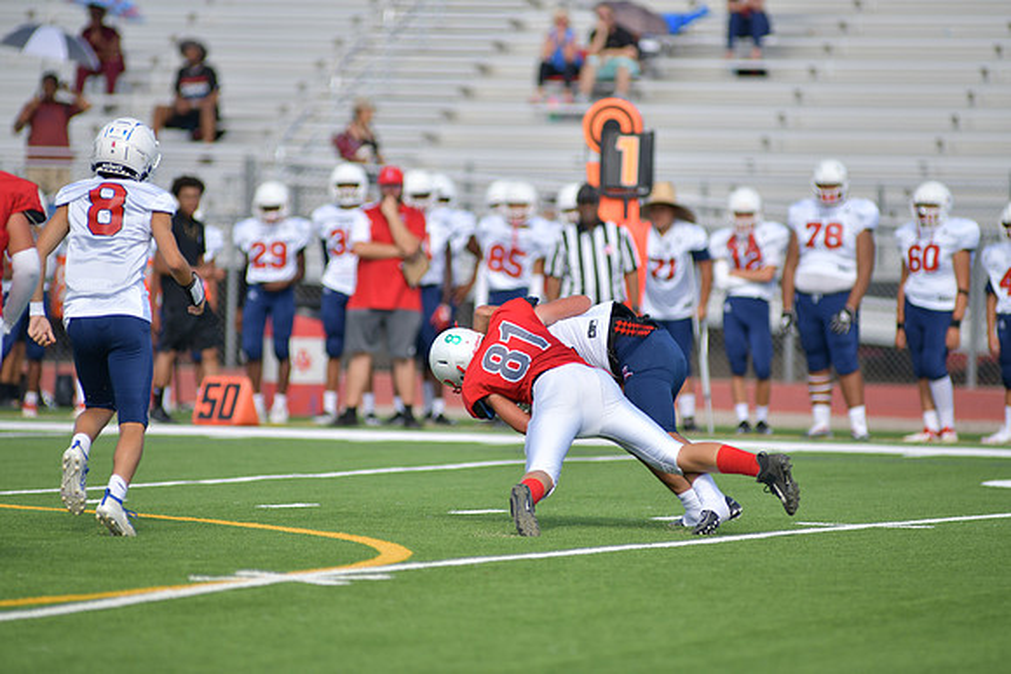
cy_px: 337
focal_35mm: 300
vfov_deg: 4.6
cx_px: 506
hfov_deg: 6.9
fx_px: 8427
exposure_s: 1/2000
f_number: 3.5
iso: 180
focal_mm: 300
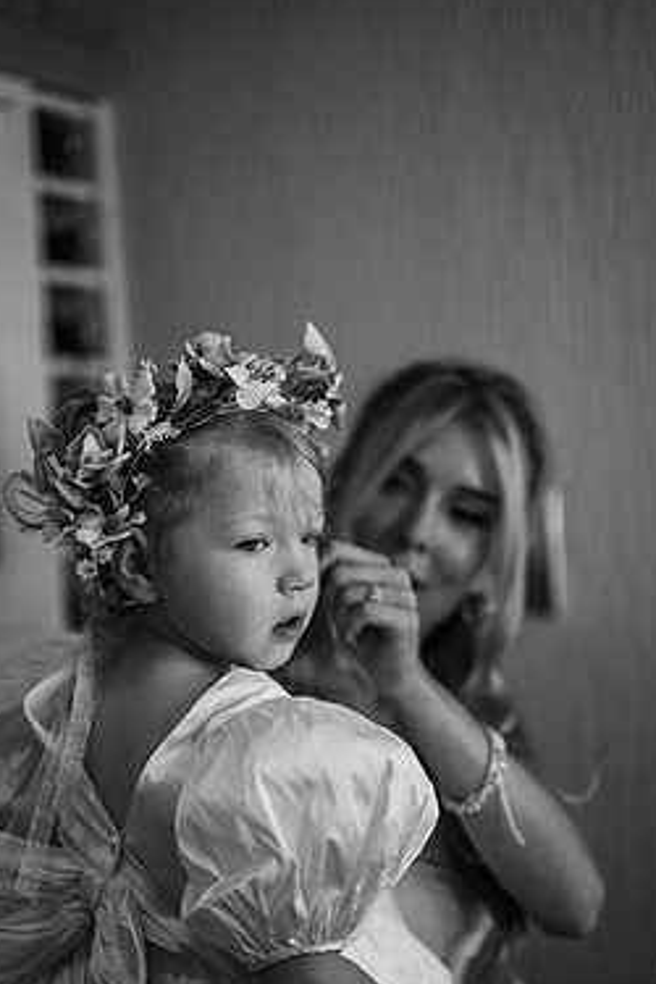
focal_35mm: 60
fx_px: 1640
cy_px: 577
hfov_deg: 22.6
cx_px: 289
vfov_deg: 33.3
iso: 400
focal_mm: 50
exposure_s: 1/400
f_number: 1.4
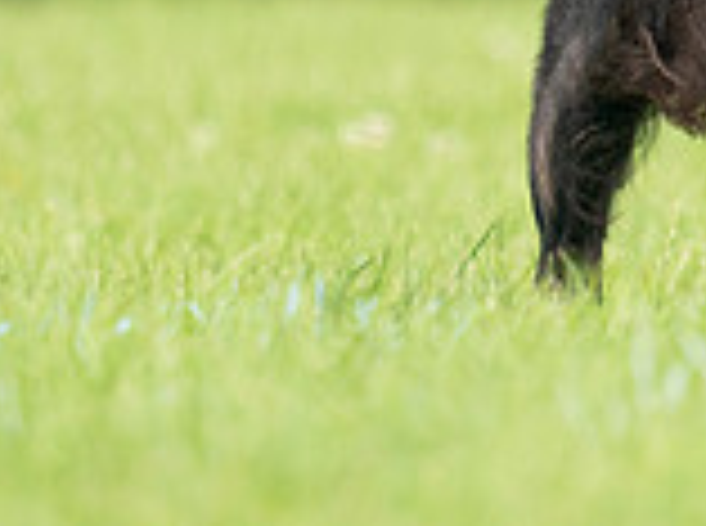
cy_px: -335
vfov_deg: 0.7
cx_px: 499
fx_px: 40534
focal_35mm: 1992
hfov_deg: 1.0
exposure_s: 1/4000
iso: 1600
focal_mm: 559
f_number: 6.3
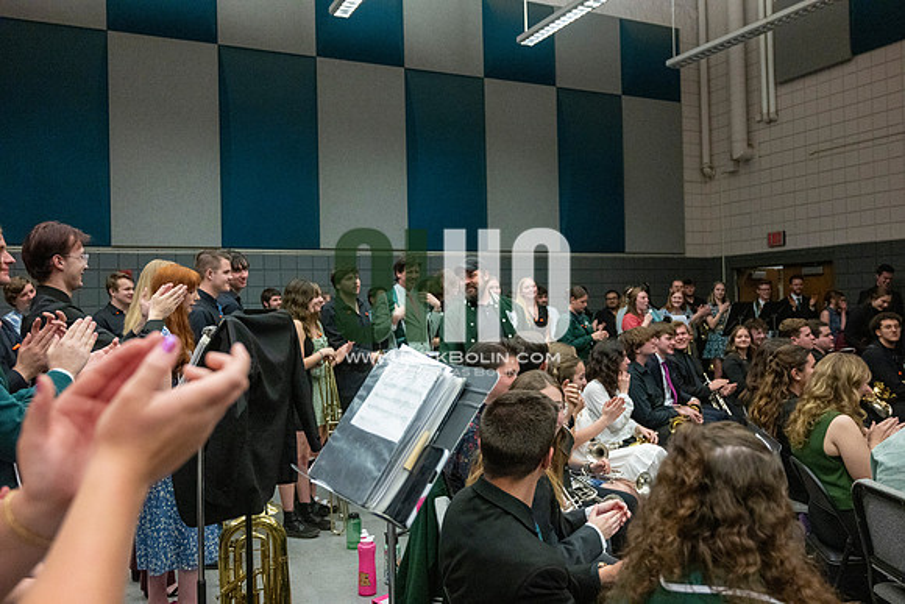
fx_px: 767
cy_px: 302
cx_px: 452
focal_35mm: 30
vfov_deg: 43.0
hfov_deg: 61.1
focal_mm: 30.5
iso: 10000
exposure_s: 1/500
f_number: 4
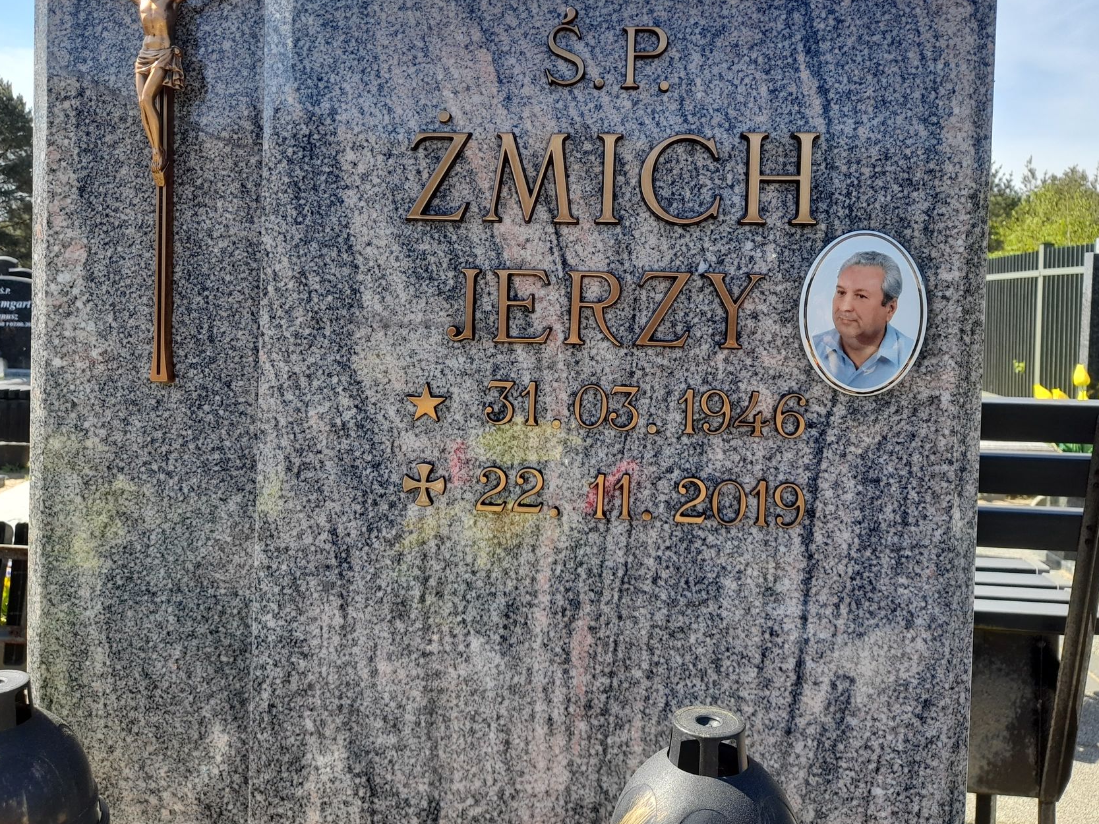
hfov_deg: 59.9
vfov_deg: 46.6
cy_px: 339
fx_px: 952
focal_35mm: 30
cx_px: 526
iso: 20
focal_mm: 4.6
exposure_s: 1/387
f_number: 2
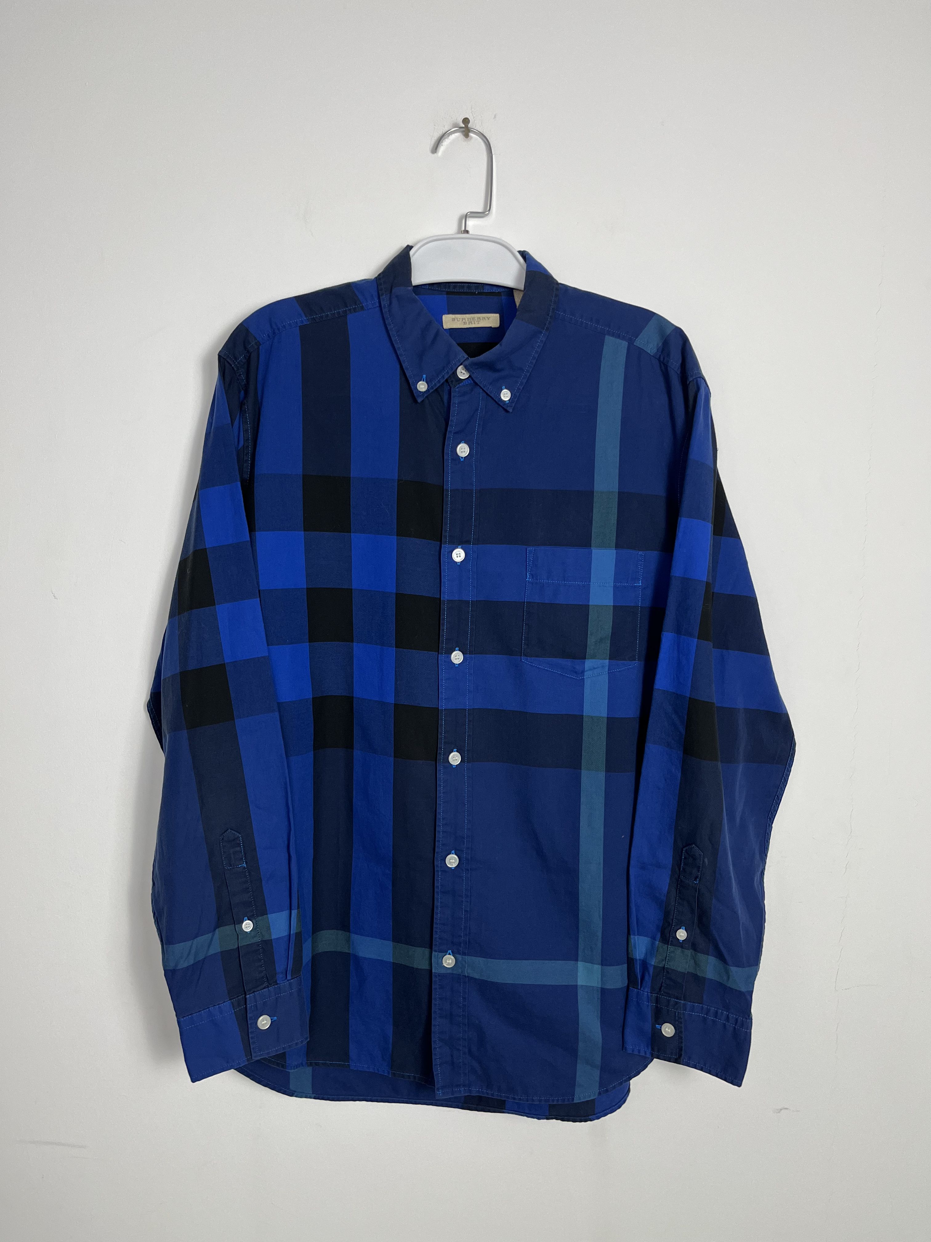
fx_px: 932
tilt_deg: -5.4
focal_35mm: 26
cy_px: 621
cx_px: 466
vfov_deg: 67.3
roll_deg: -0.1
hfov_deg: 53.1
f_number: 1.6
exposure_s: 1/100
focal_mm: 5.1
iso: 100
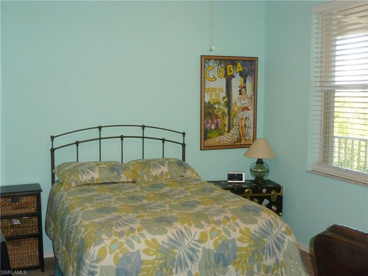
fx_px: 404
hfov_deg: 49.0
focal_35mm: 38
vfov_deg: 37.7
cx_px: 184
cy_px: 138
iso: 400
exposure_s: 1/125
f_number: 3.8
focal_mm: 6.8
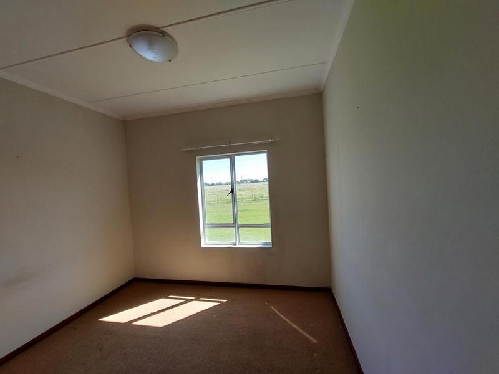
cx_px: 250
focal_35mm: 13
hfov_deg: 106.2
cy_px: 187
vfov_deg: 89.9
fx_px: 187
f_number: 2.2
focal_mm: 1.74
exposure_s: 1/230
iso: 40
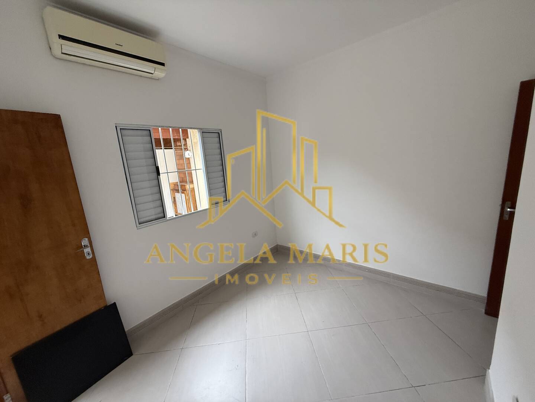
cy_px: 201
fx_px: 216
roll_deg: +4.8
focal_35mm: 14
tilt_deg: -10.8
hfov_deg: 102.1
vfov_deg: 85.7
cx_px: 268
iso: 250
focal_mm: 2.22
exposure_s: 1/99
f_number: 2.2
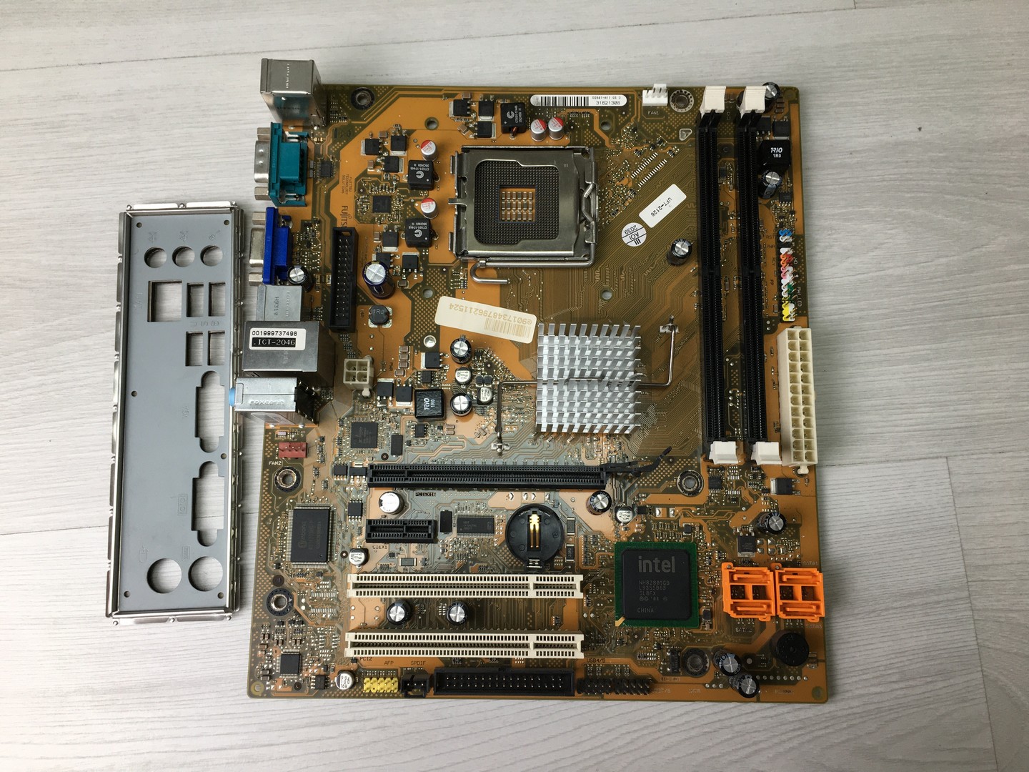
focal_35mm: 29
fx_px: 862
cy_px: 386
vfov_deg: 48.2
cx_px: 514
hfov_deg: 61.7
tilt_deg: -79.1
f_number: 2.2
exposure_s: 1/100
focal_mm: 4.15
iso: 40
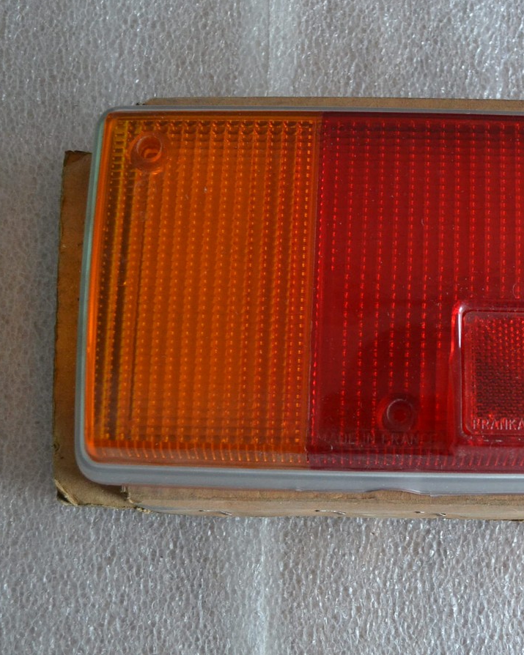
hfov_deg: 29.1
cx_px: 415
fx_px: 989
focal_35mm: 51
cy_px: 326
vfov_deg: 36.7
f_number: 4
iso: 1800
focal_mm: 24
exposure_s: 1/60
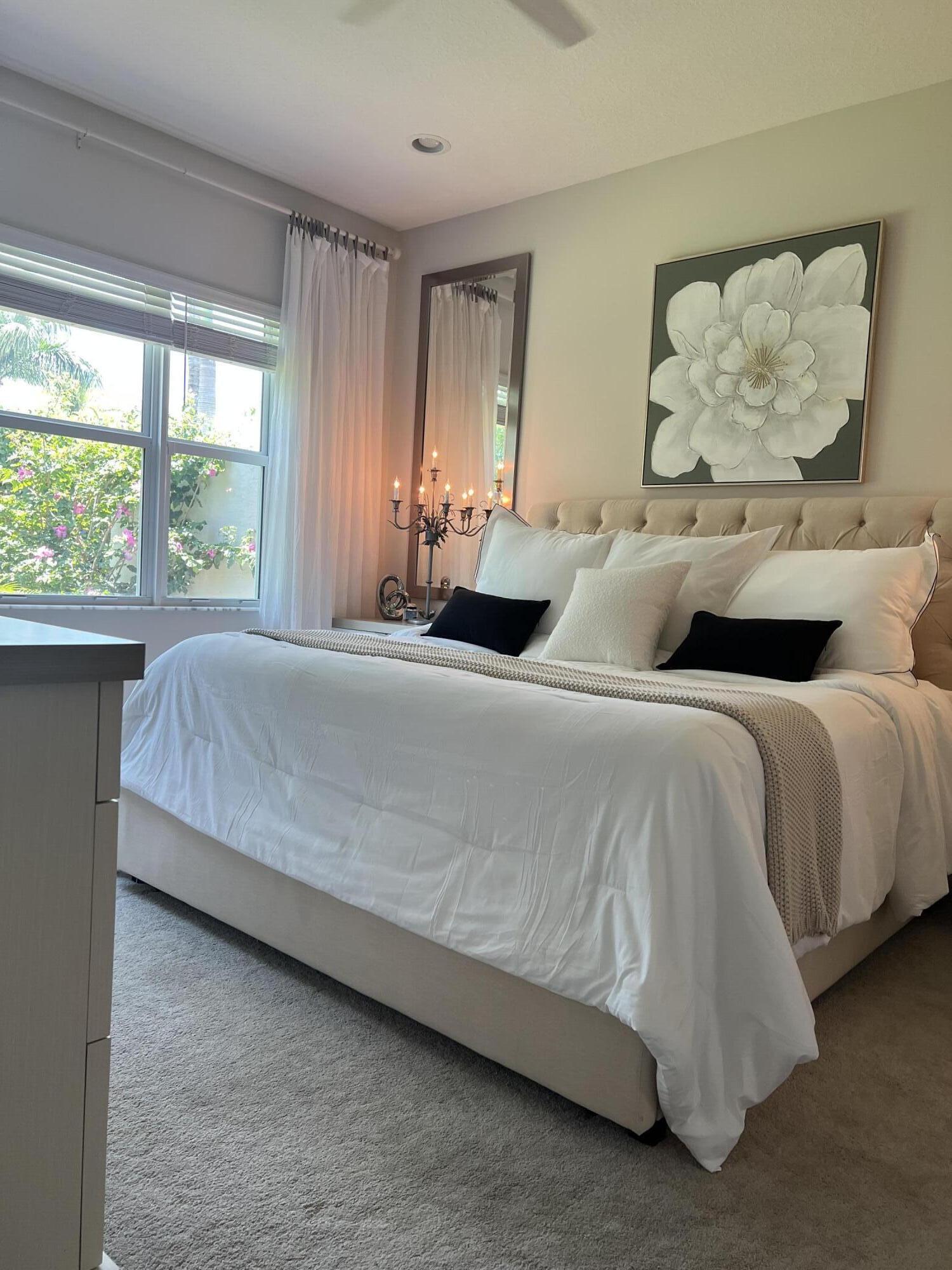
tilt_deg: -3.8
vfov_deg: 67.3
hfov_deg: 53.1
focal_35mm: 26
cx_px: 476
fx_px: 953
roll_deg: -3.5
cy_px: 635
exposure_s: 1/120
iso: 125
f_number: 1.5
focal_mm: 5.7
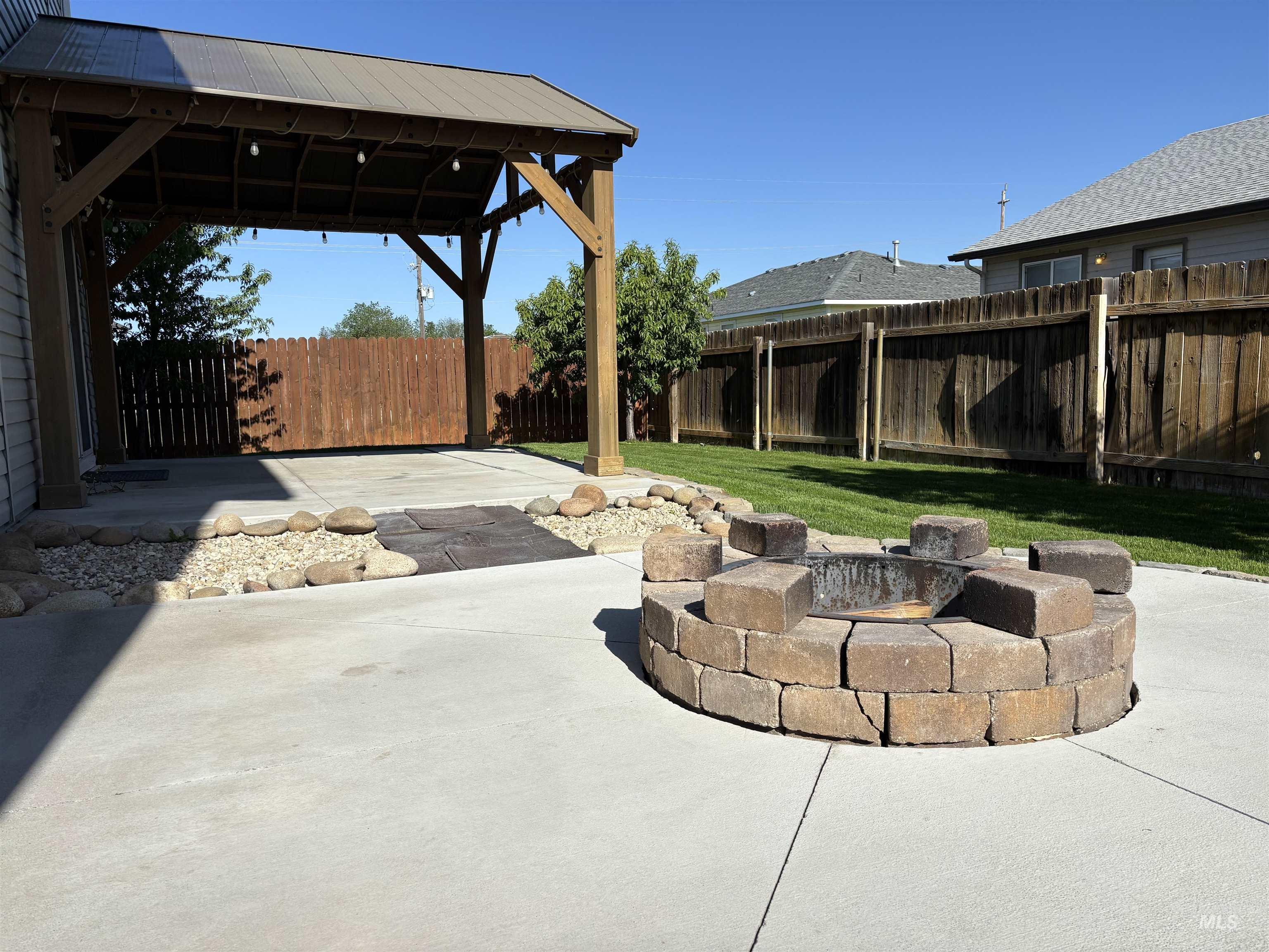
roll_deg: +0.6
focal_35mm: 26
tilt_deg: -8.0
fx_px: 953
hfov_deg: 67.3
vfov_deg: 53.1
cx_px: 634
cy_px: 476
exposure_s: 1/4425
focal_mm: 5.96
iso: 50
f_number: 1.6
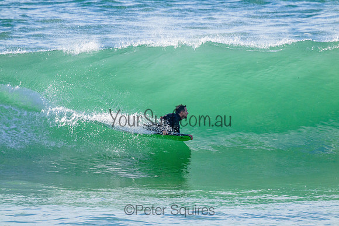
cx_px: 170
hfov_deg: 2.6
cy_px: 113
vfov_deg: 1.7
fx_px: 7535
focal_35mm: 800
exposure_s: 1/2000
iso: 1400
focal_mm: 800
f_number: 11
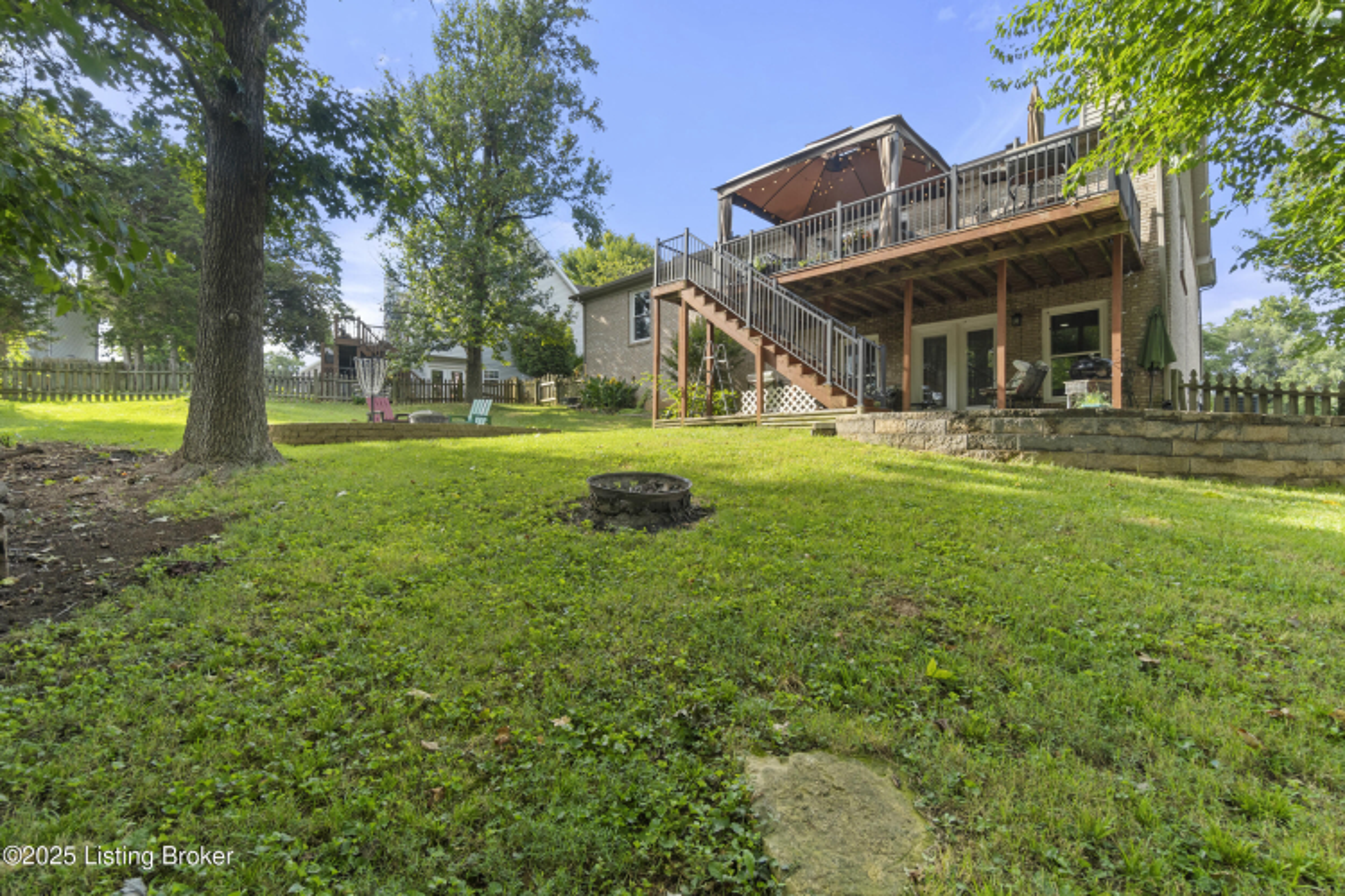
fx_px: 560
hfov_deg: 100.4
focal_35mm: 15
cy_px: 448
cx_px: 672
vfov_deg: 77.3
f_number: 8
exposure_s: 1/60
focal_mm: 10
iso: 400
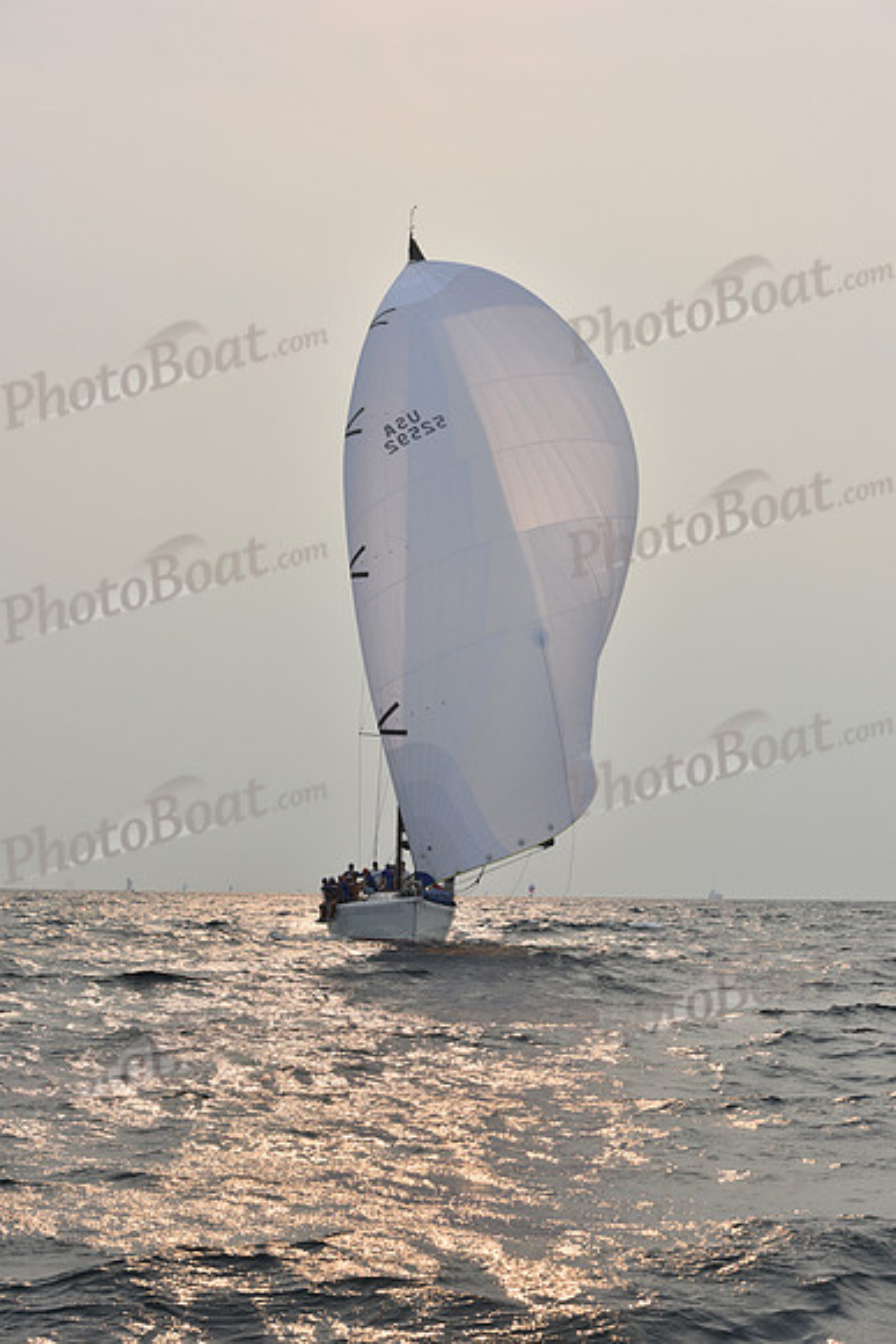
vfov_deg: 28.8
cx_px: 448
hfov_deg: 19.5
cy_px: 672
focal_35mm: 70
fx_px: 2612
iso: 250
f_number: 9
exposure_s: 1/1000
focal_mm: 70
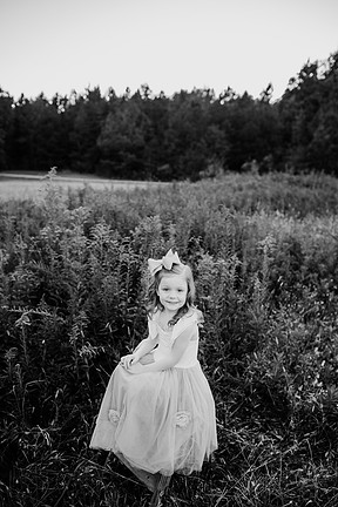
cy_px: 263
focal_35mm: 25
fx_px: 352
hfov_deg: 51.3
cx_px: 167
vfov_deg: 71.5
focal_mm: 24
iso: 250
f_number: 2.5
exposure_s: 1/640
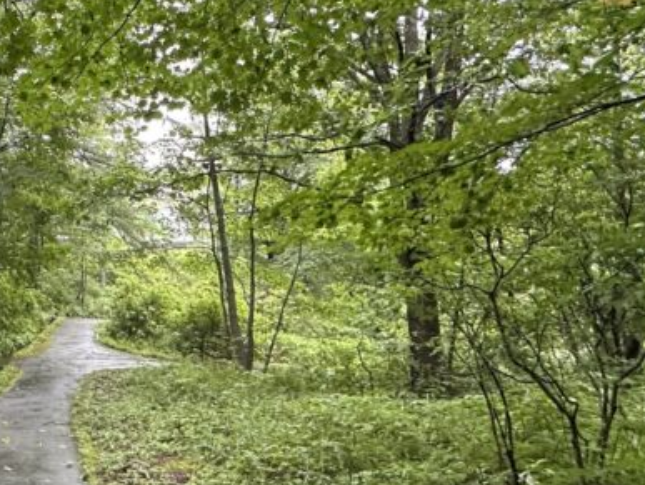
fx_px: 690
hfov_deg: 46.6
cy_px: 290
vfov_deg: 38.6
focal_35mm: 37
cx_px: 103
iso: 250
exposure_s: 1/99
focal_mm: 2.22
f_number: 2.2
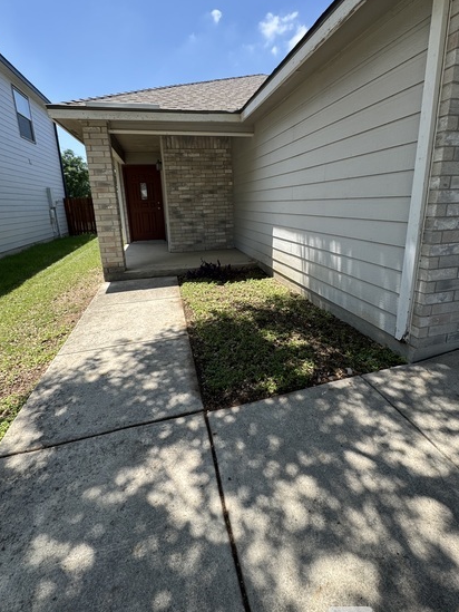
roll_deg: +1.5
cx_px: 230
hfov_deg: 74.8
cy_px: 279
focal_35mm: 17
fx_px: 300
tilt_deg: -15.0
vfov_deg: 90.8
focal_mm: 2.22
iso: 40
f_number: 2.2
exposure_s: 1/664
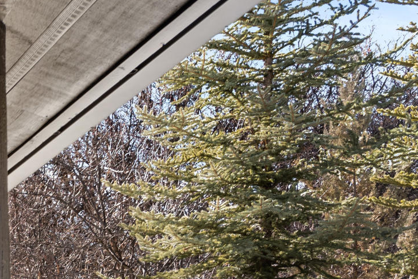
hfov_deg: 18.3
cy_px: 439
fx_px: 1150
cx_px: -212
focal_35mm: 99
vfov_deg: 13.0
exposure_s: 1/80
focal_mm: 24
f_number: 7.1
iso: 500
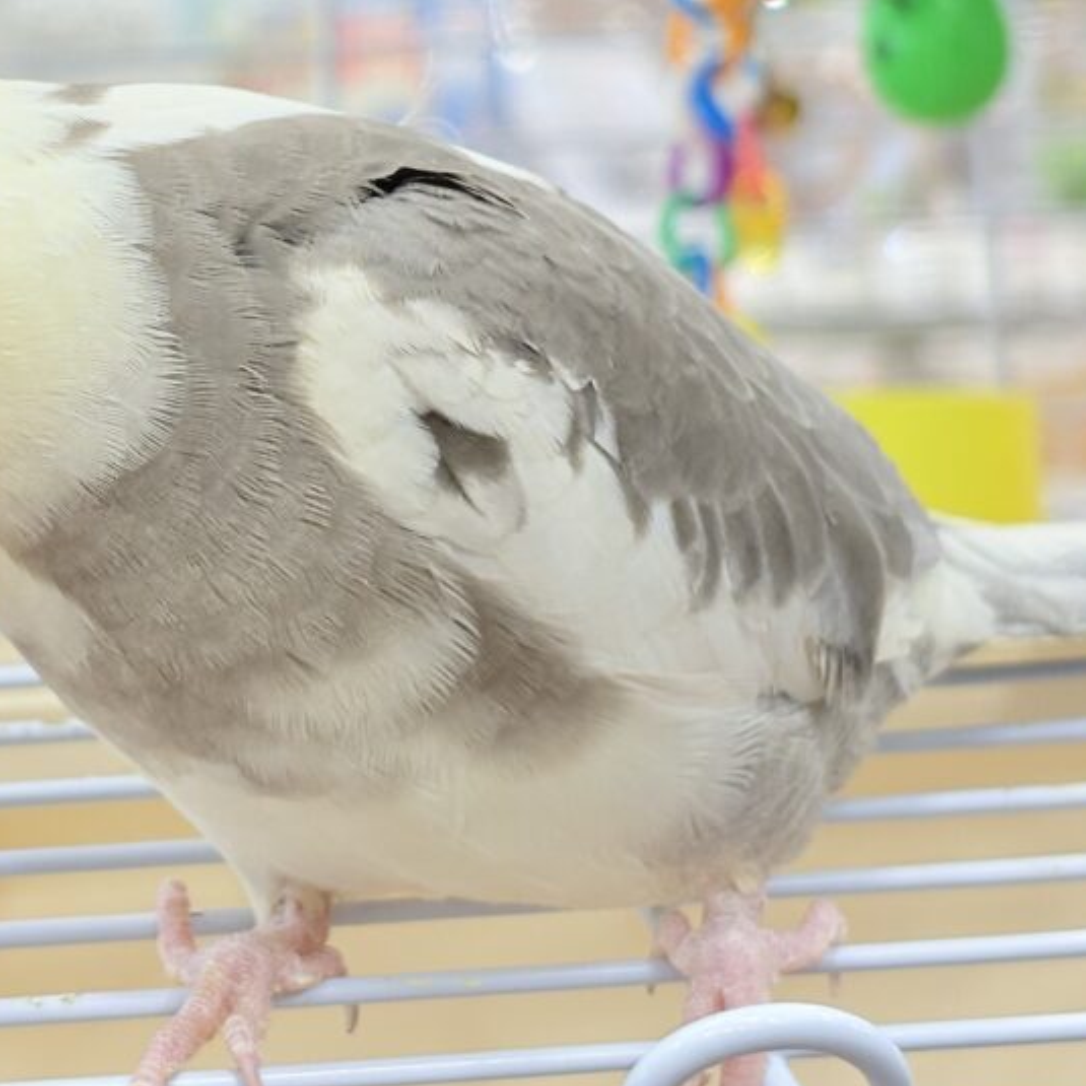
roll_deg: +4.0
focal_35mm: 103
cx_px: 189
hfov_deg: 16.7
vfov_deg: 16.8
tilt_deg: +4.9
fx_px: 3656
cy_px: 229
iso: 100
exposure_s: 1/100
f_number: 1.6
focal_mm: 5.96
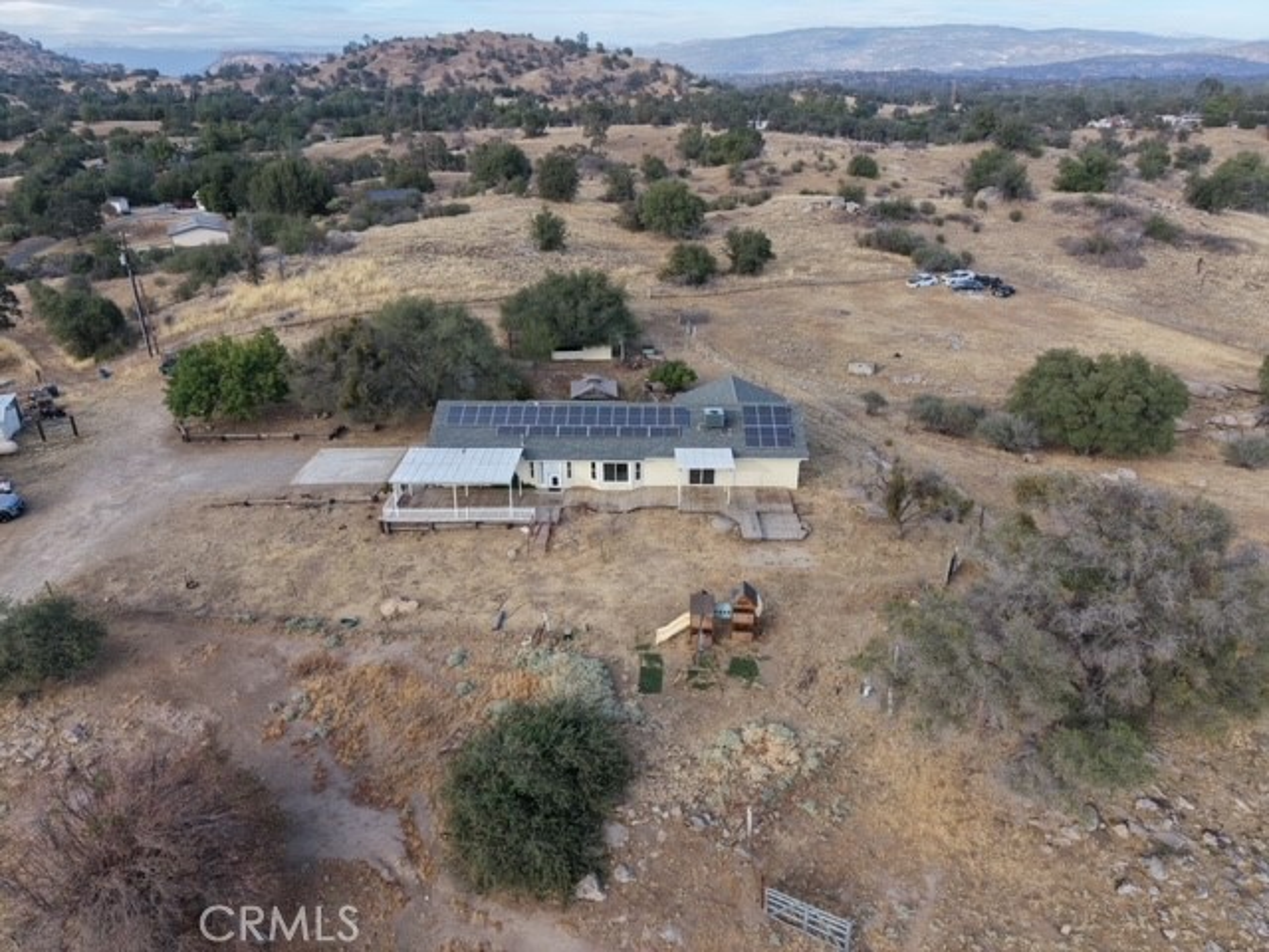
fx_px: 880
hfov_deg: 71.6
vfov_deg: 56.8
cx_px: 634
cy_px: 476
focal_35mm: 24
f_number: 1.8
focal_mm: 8.67
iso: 290
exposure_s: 1/2000
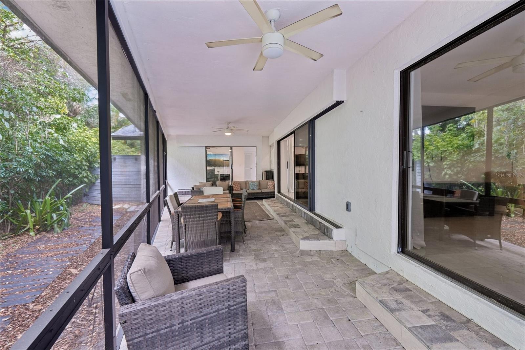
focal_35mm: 14
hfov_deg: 104.3
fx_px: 204
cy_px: 175
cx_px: 262
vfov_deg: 81.2
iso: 400
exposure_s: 1/8
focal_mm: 14
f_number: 8
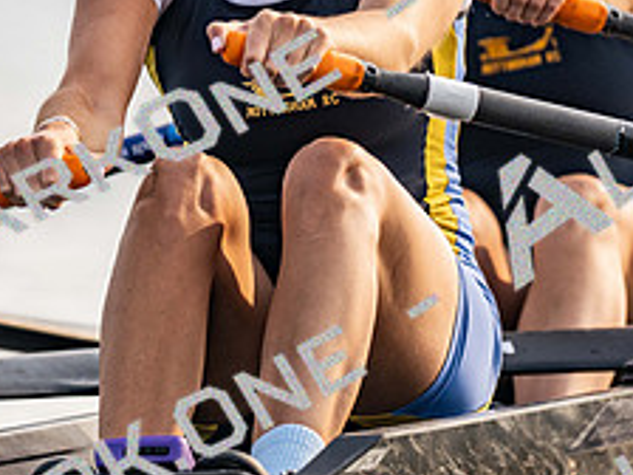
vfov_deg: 1.0
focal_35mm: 1496
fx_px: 27356
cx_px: 257
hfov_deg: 1.3
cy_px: 21
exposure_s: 1/2500
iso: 280
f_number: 4
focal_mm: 600
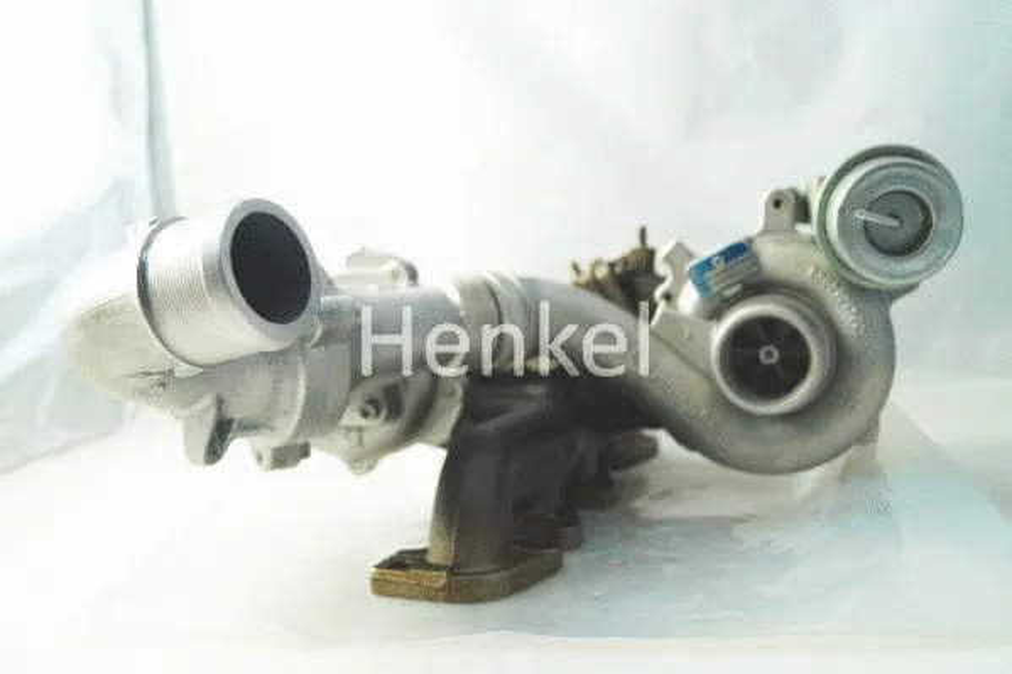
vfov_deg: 31.9
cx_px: 506
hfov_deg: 46.4
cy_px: 337
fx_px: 1180
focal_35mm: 42
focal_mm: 28
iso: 320
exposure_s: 1/160
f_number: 4.5
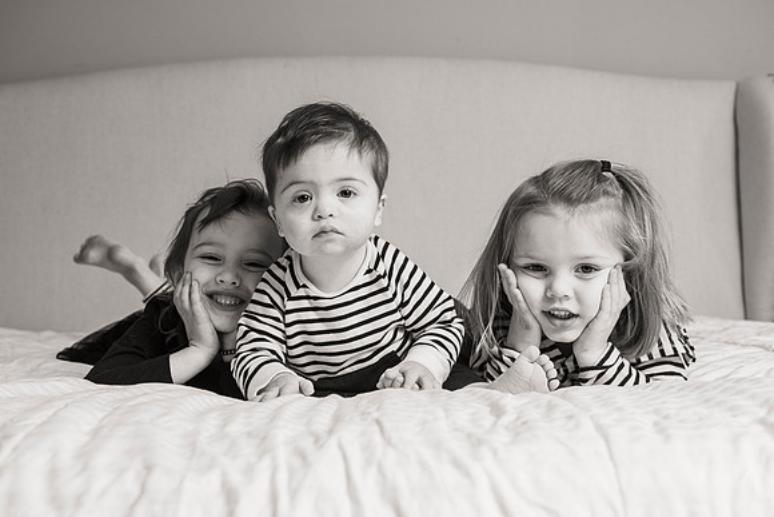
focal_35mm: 51
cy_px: 258
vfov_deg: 26.6
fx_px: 1091
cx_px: 400
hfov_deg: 39.0
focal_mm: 48
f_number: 5.6
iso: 400
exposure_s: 1/200
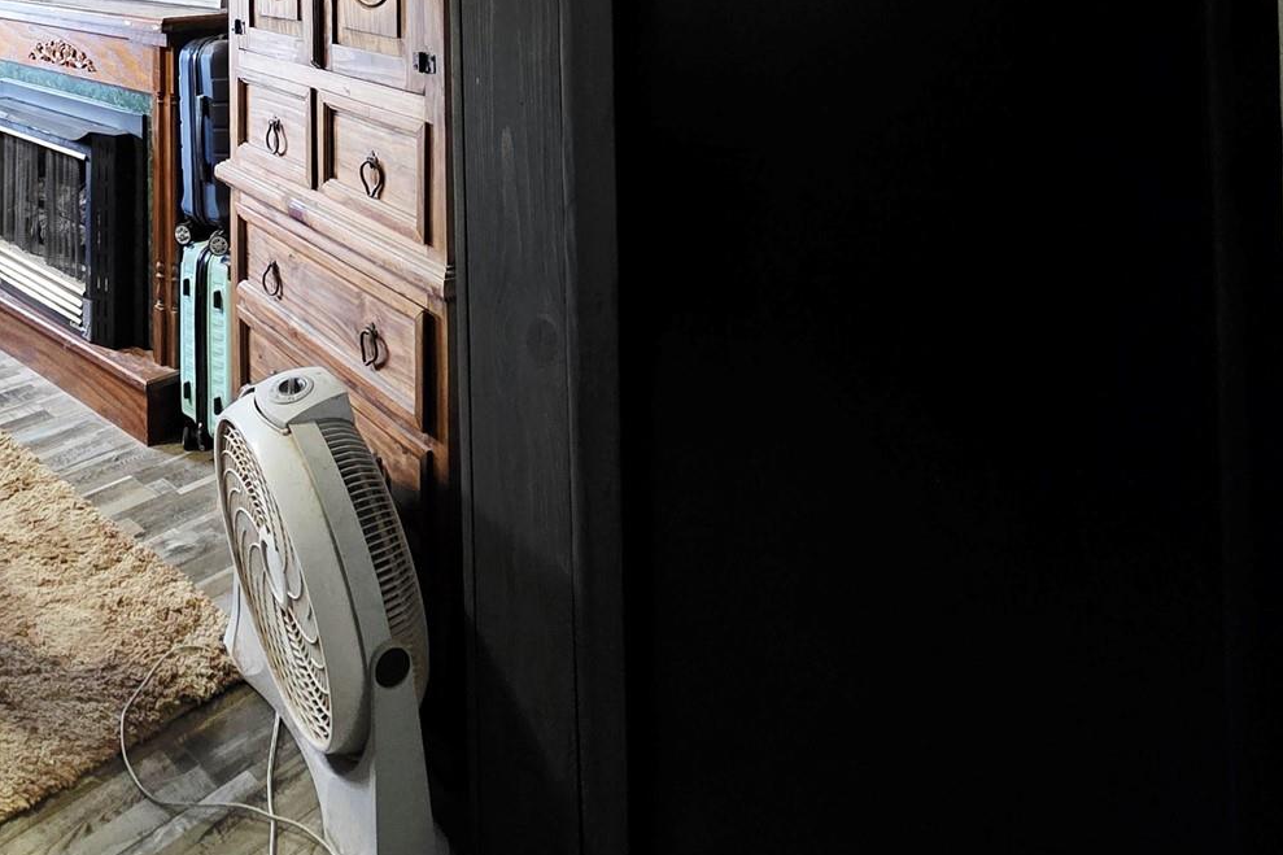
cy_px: -91
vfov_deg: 38.3
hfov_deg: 60.0
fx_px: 998
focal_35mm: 28
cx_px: 246
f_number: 1.9
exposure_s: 1/60.2
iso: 800
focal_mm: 2.2
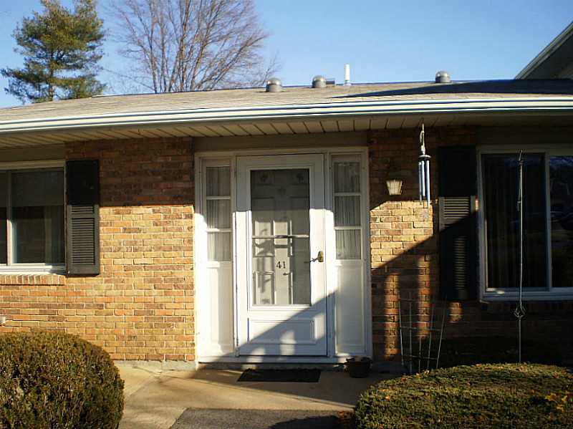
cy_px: 214
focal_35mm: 36
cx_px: 286
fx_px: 596
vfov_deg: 39.6
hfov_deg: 51.4
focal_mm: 6.3
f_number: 3.1
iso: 64
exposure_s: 1/800
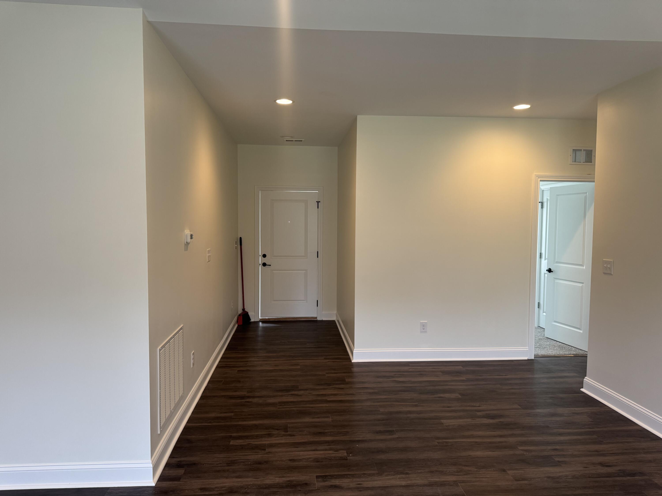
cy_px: 248
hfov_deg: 71.6
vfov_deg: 56.8
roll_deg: -0.6
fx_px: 459
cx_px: 331
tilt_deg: -3.5
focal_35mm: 24
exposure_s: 1/120
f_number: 1.78
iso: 200
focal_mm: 6.76
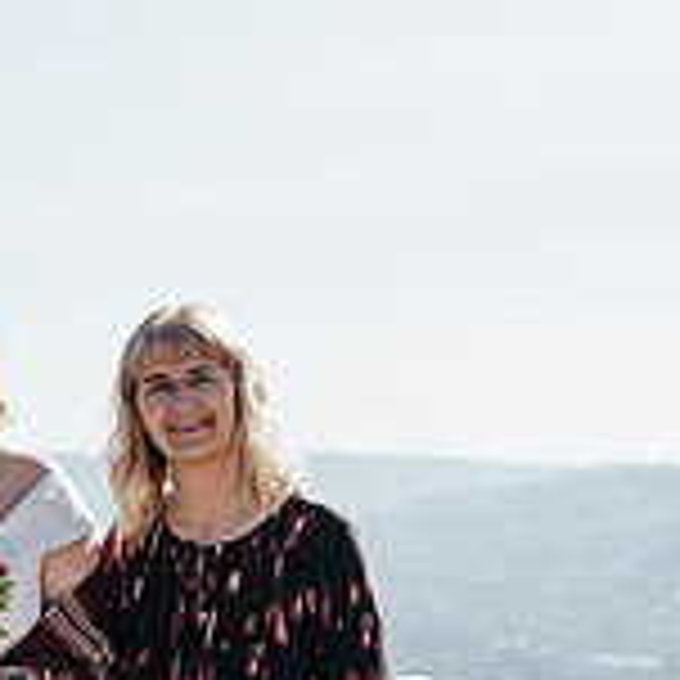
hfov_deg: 12.2
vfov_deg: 12.3
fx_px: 3111
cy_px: 745
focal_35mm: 140
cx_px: -113
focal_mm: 35
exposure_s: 1/1000
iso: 100
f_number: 3.2
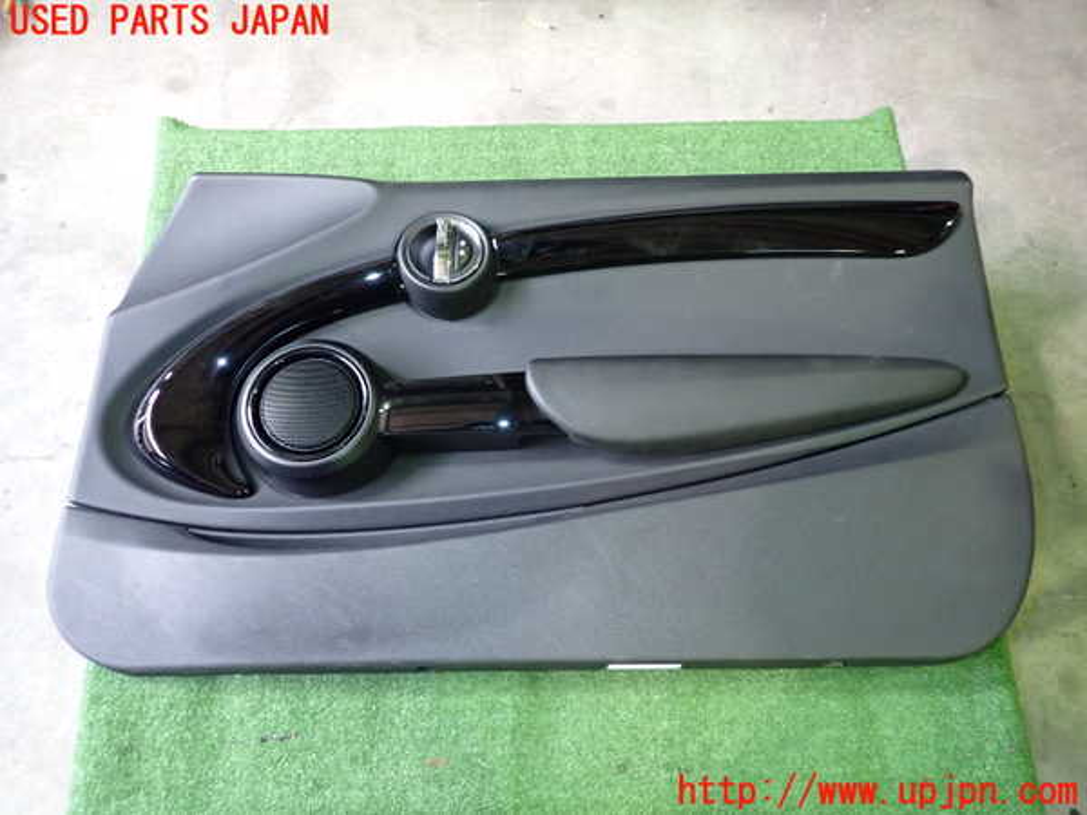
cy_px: 408
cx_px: 544
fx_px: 785
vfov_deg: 54.9
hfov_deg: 69.4
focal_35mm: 25
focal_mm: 4.5
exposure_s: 1/30
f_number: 2
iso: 500
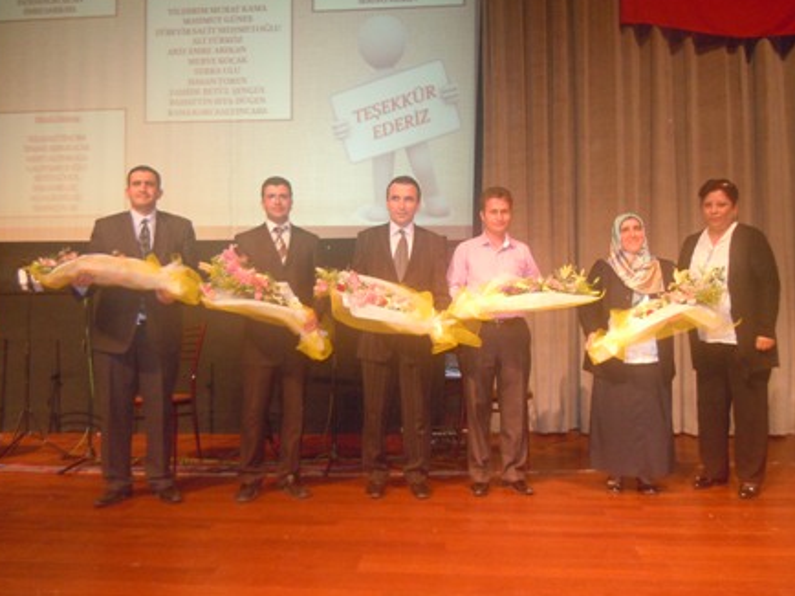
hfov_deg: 58.4
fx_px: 712
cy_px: 295
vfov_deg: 45.4
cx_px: 387
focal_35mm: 31
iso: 640
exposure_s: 1/30
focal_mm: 5.4
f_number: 3.5
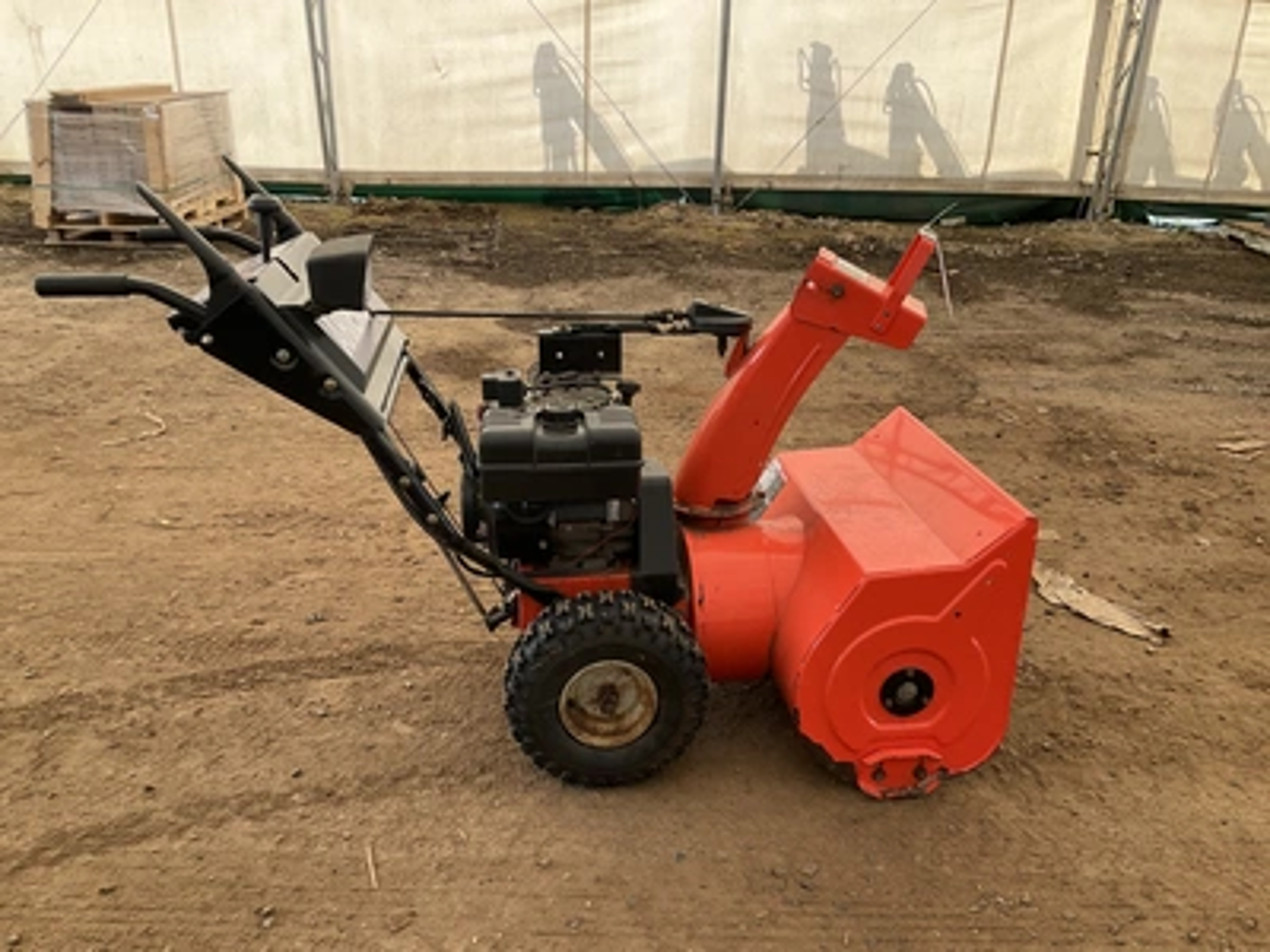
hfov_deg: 61.7
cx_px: 635
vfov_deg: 48.2
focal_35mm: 29
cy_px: 476
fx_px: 1064
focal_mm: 3
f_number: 1.8
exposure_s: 1/122
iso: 25
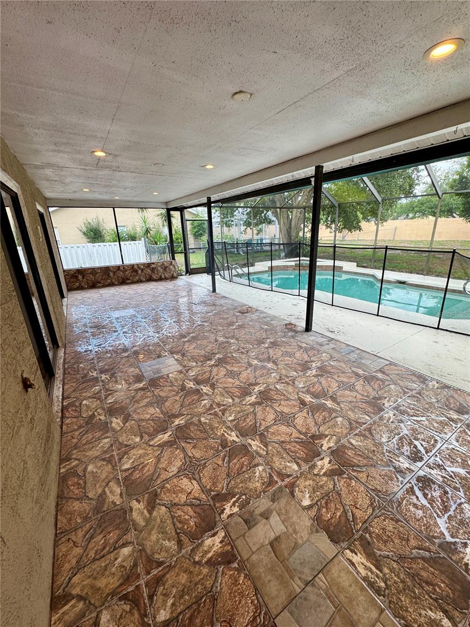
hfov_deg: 85.7
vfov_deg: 102.1
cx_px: 235
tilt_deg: -18.6
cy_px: 314
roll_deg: +2.7
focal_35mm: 14
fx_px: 253
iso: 64
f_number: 2.2
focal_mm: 2.22
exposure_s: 1/120
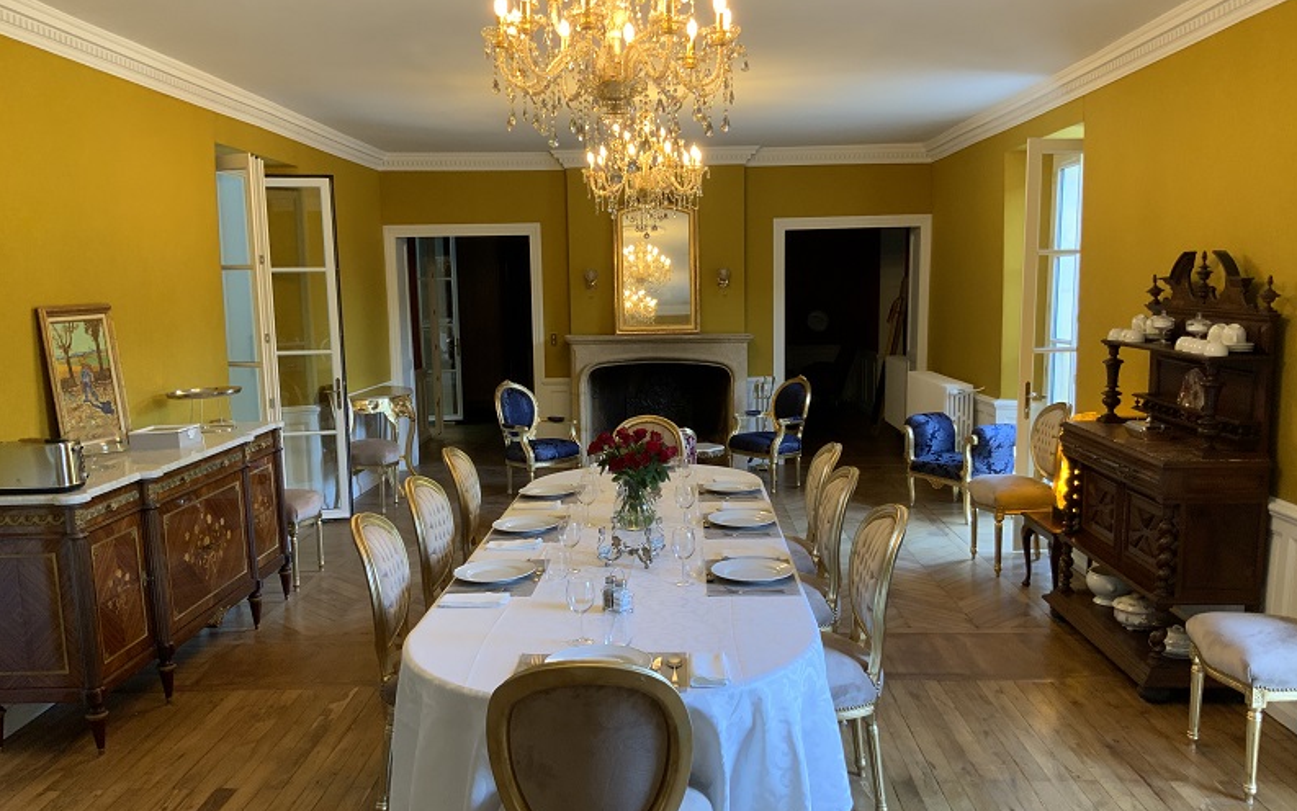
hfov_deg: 61.2
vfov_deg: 40.6
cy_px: 445
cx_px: 651
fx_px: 1096
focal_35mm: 31
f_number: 1.8
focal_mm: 3
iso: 100
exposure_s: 1/50
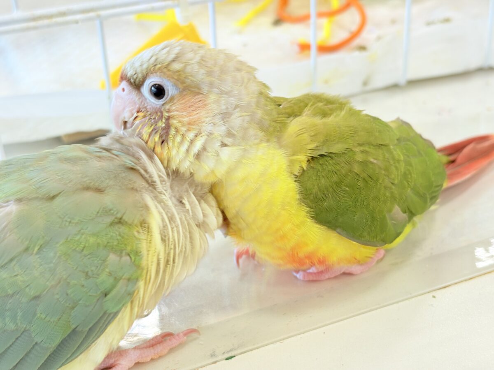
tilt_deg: -28.0
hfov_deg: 36.8
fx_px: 742
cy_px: 185
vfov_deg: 28.0
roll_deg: +4.5
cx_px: 247
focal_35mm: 52
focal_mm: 5.96
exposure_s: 1/50
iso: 32
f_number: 1.6
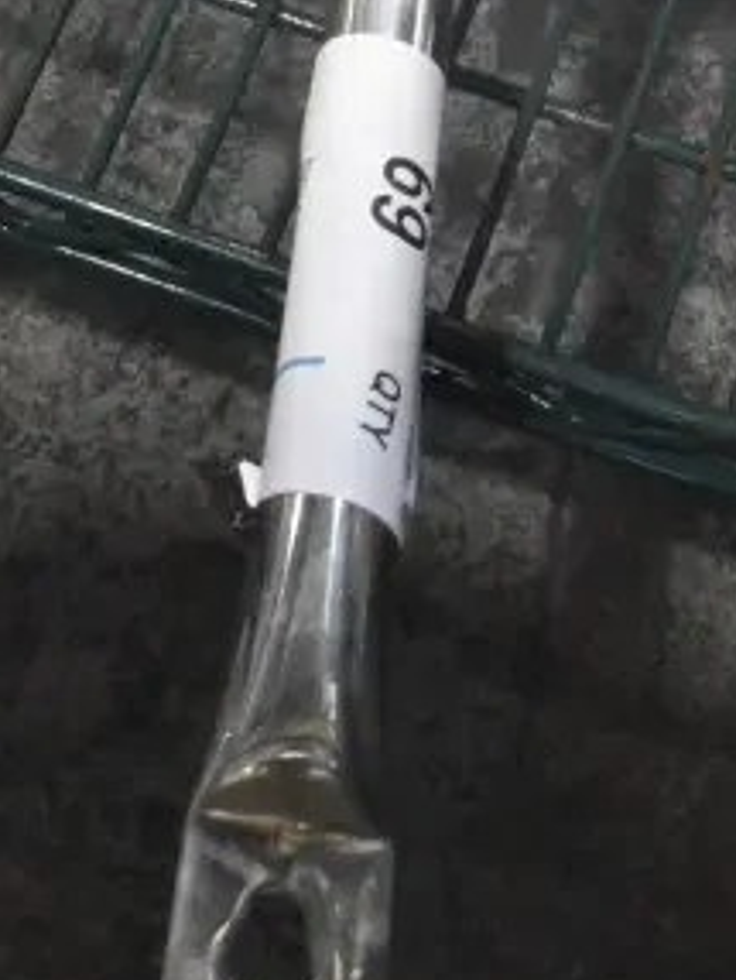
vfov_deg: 14.7
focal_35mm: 125
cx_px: 493
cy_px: -475
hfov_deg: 11.9
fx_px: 3525
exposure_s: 1/320
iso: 6400
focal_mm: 27
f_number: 9
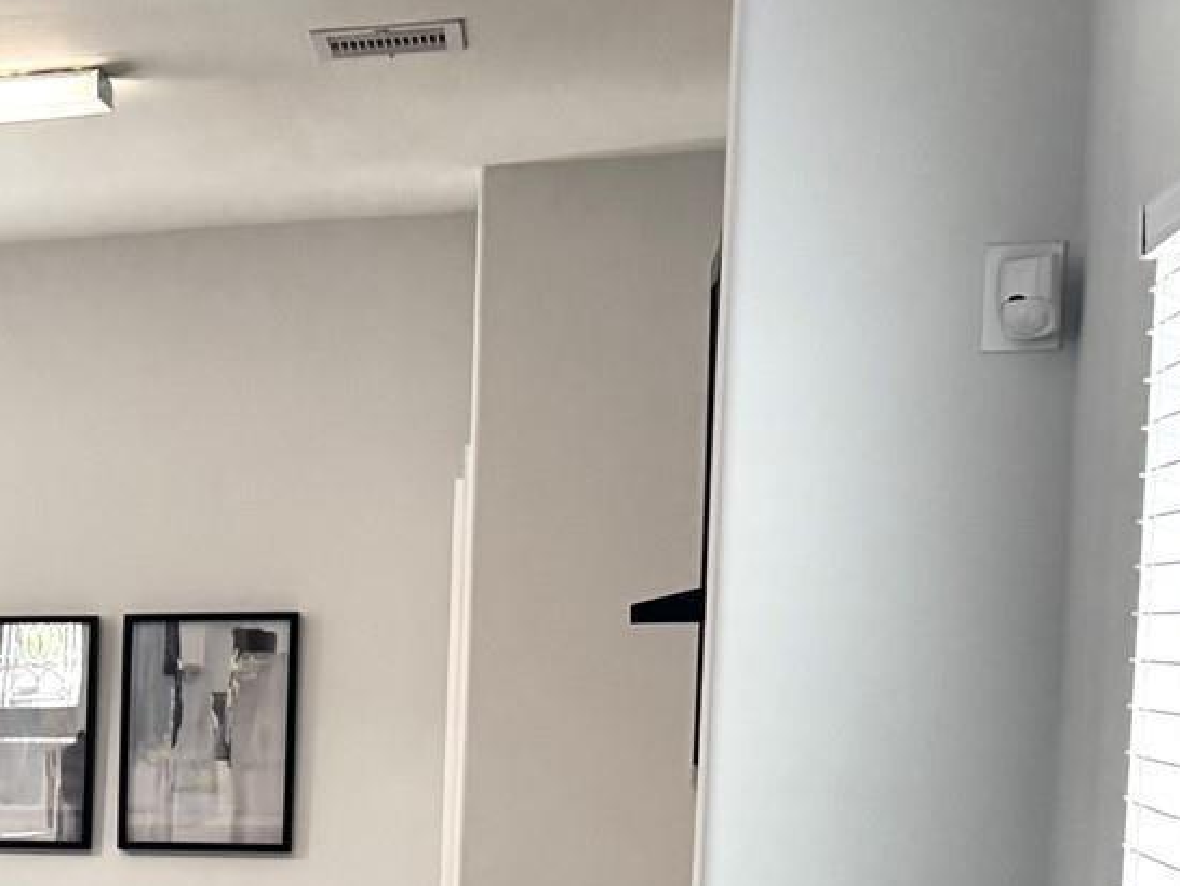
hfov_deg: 17.9
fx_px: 3069
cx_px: -867
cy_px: 949
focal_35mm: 90
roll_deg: +0.6
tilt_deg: -4.8
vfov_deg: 16.0
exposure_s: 1/120
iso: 125
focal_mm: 6.76
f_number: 1.78
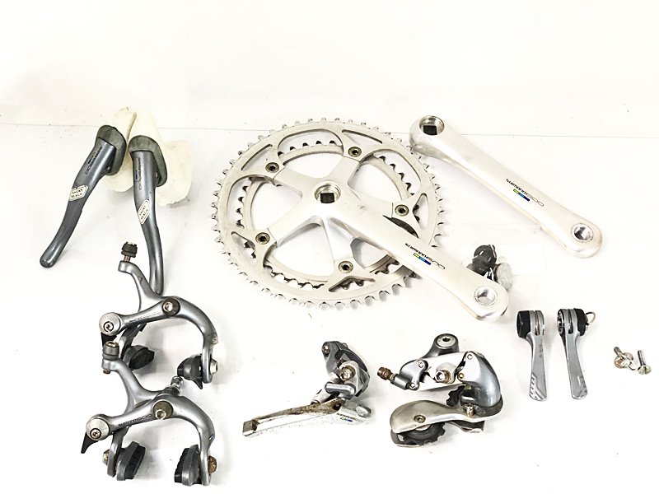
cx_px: 330
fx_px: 990
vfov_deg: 28.0
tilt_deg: -56.5
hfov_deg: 36.8
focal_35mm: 52
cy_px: 247
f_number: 2.4
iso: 125
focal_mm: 6
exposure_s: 1/33
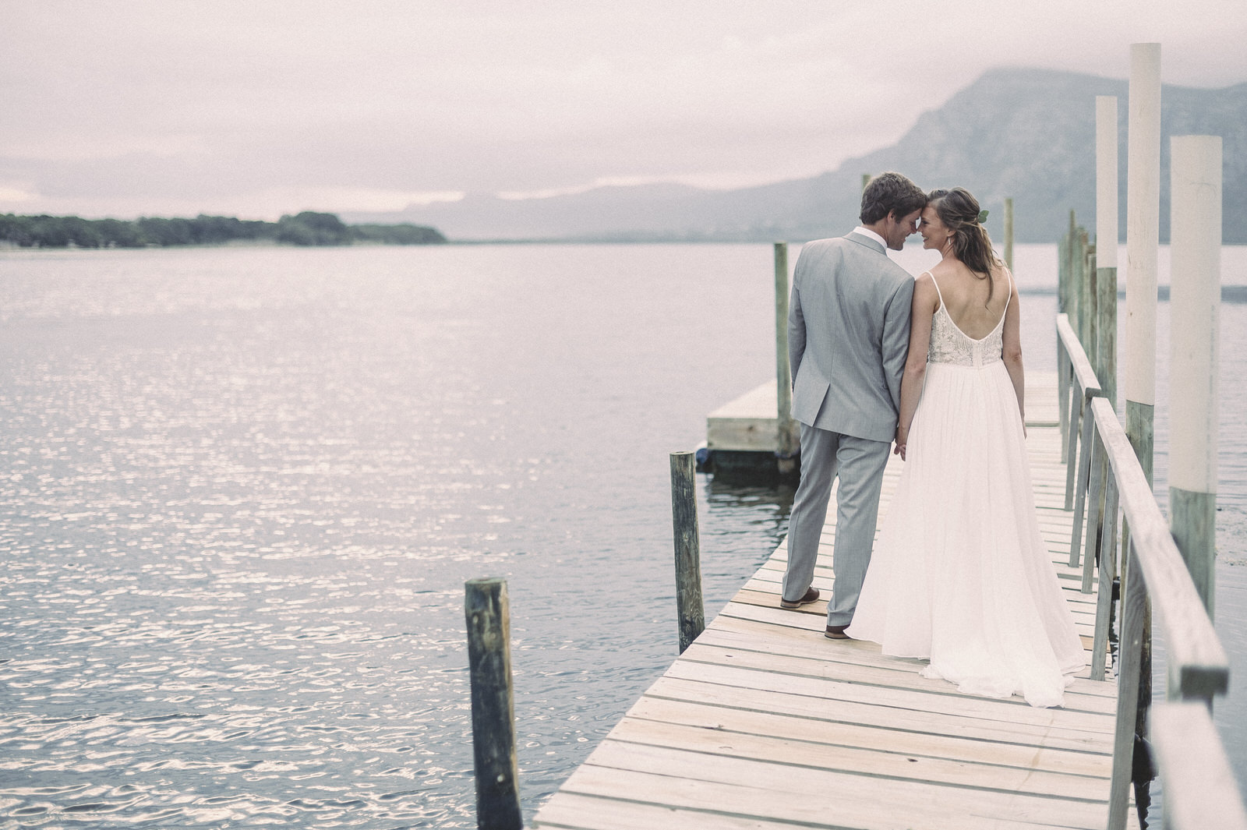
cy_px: 415
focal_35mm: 50
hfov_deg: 39.6
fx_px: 1731
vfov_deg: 27.0
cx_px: 624
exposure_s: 1/250
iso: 320
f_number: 2
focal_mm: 50
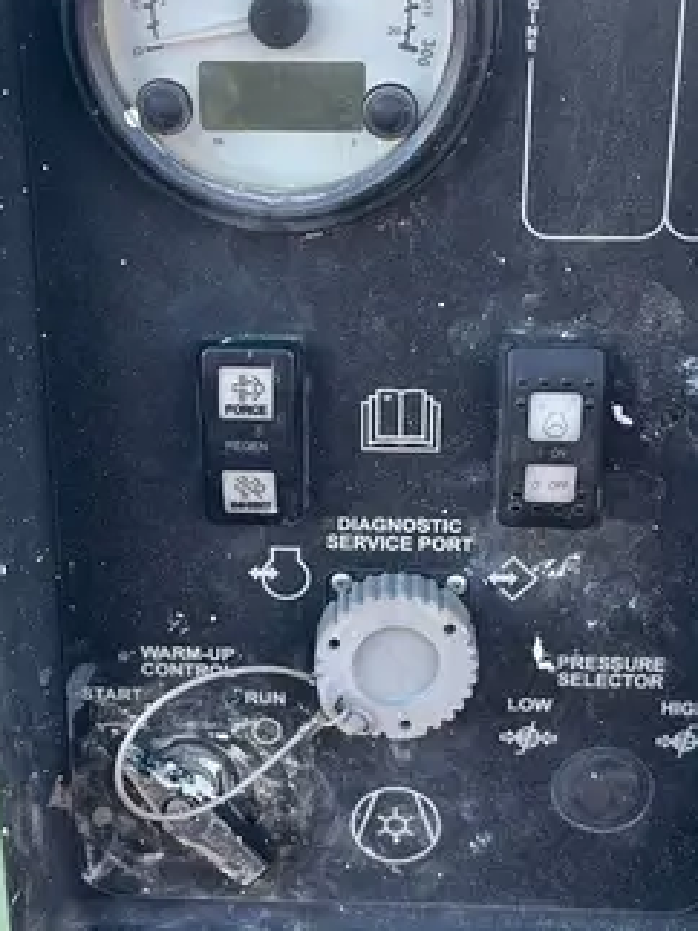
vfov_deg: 32.6
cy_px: 385
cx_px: 349
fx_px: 1587
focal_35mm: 59
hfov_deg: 24.8
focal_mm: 5.1
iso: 100
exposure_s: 1/121
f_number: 1.6
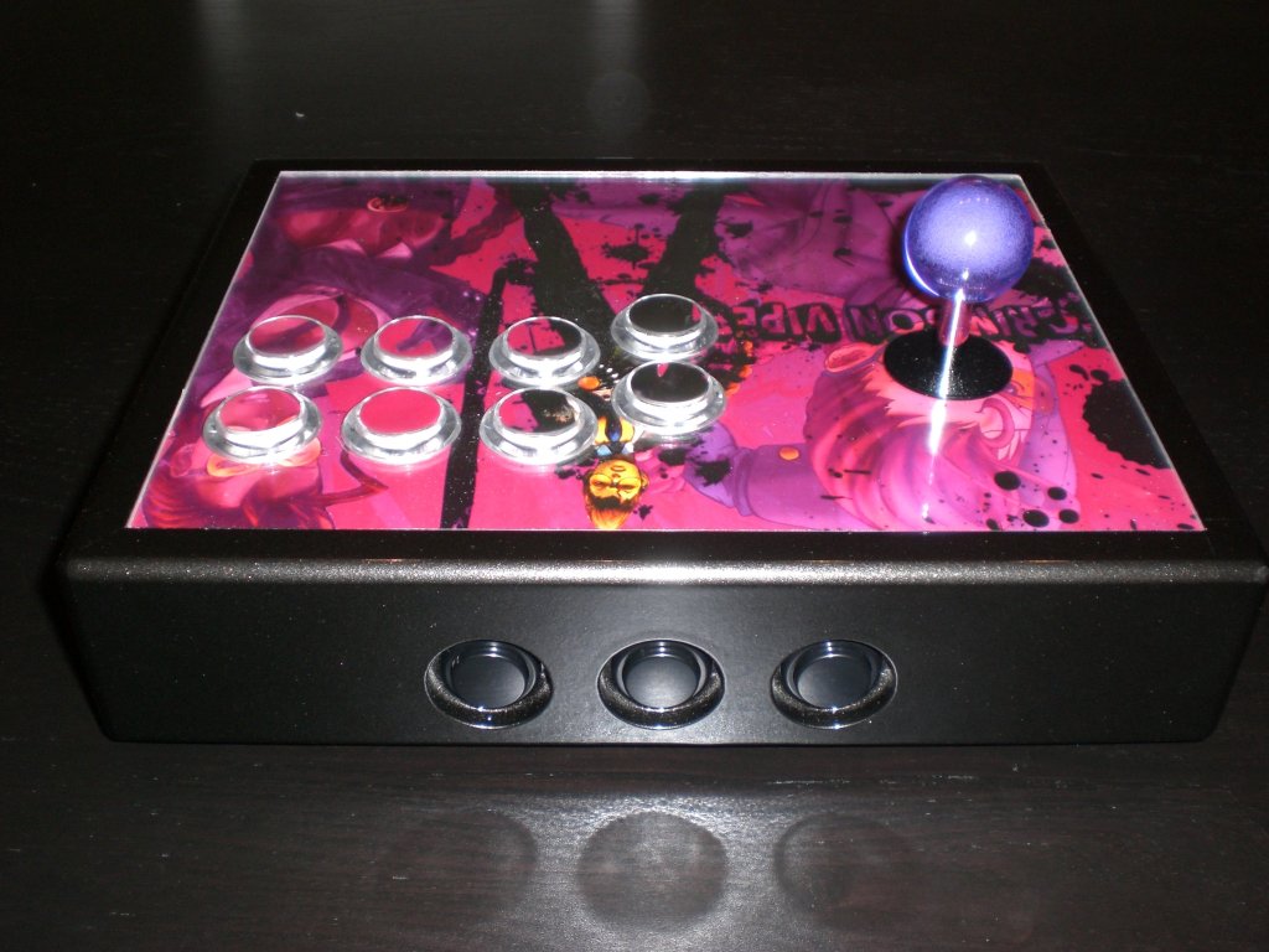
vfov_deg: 37.7
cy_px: 476
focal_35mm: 38
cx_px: 634
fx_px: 1393
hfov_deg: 49.0
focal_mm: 6.3
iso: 100
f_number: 3.1
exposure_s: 1/60
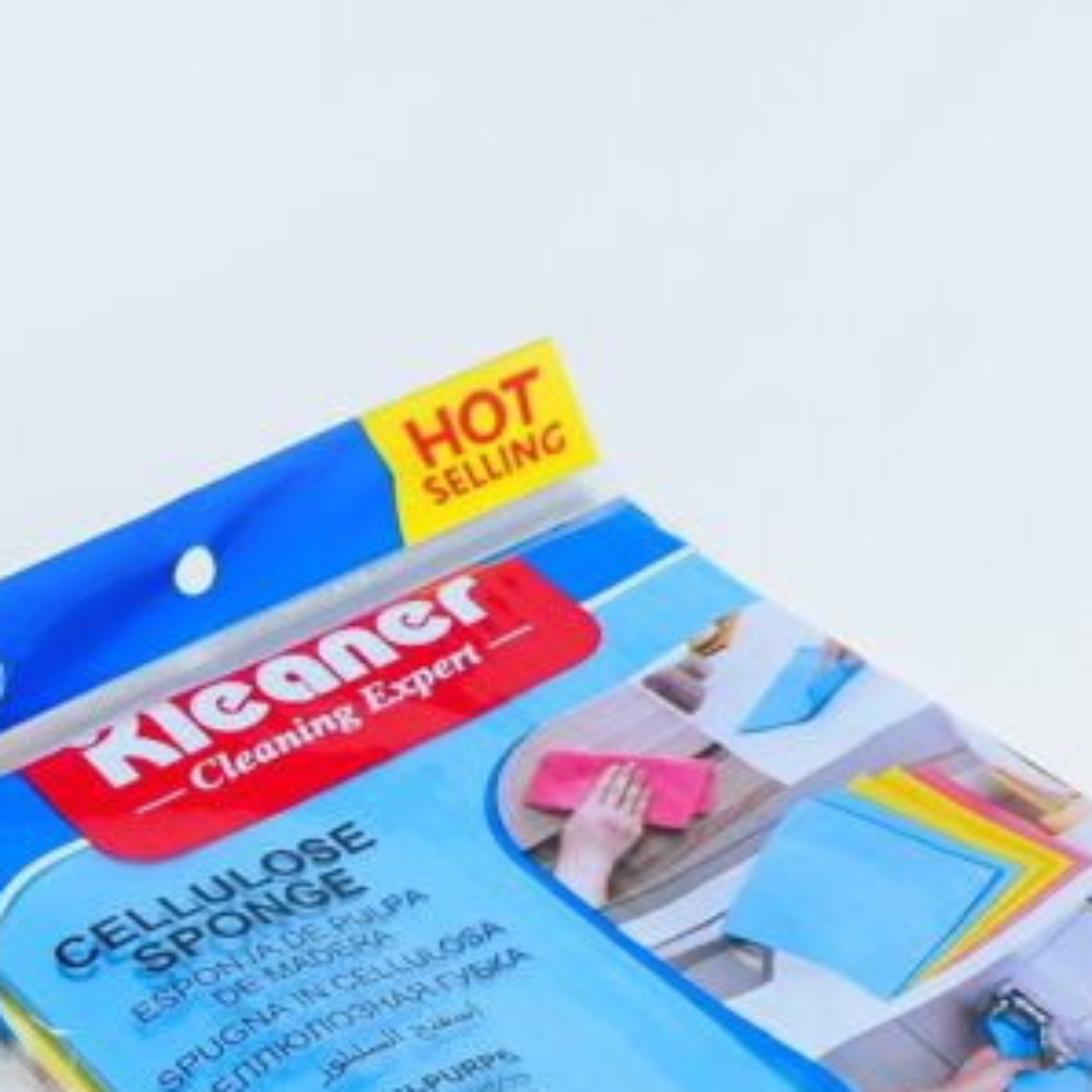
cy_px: 841
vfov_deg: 20.5
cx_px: 605
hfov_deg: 20.6
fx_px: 2998
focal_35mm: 84
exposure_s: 1/160
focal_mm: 28
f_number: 9
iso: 2500
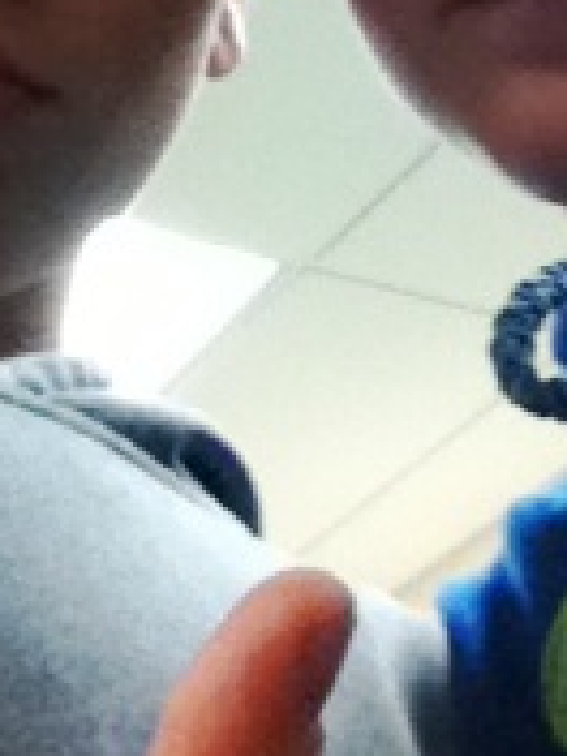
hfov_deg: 16.5
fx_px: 1944
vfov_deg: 21.3
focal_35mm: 89
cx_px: 408
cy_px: 13
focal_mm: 3.85
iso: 640
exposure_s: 1/30
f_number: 2.4
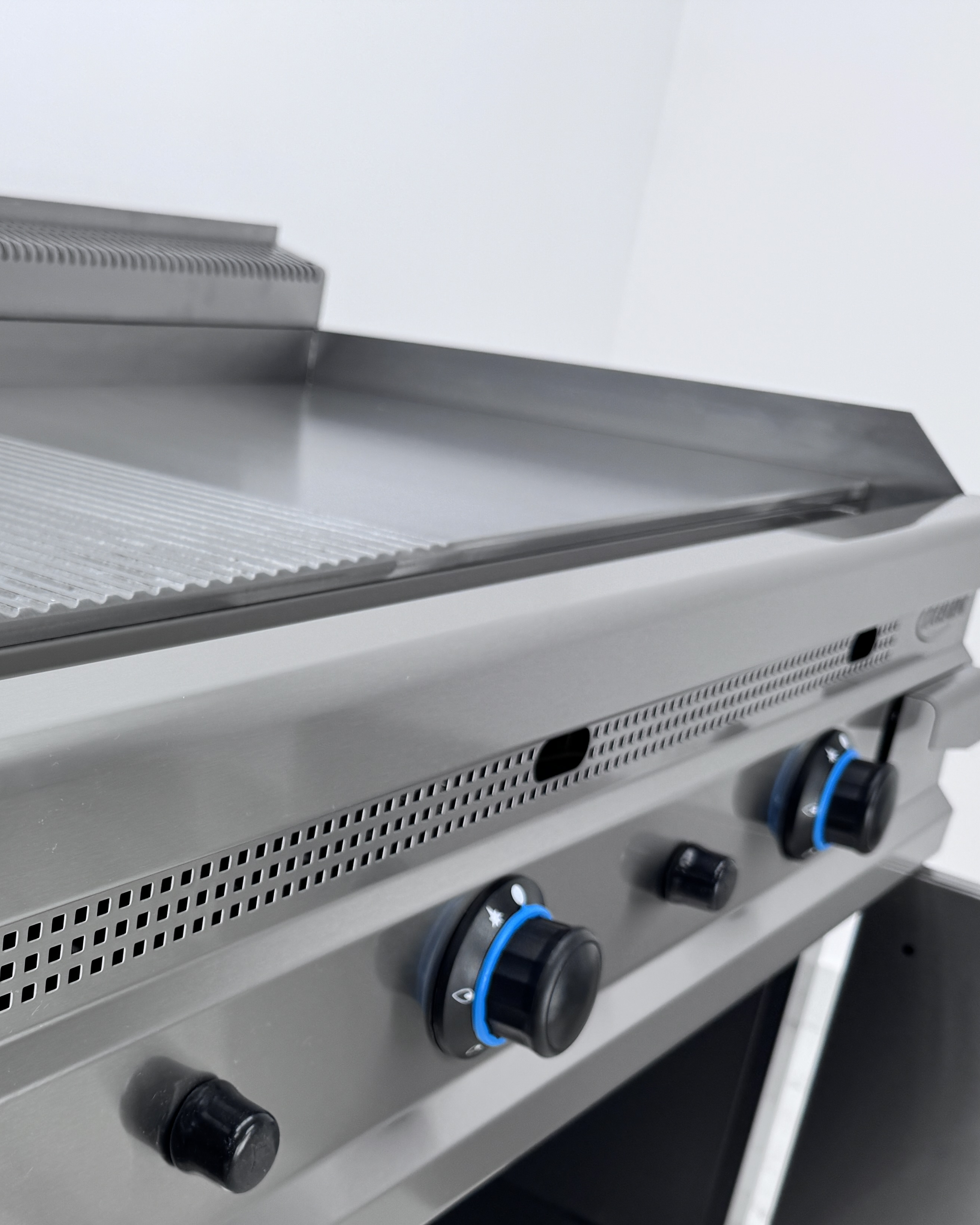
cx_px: 86
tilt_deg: -21.1
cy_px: 798
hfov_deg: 34.3
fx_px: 1487
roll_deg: -5.7
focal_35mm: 41
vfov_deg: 44.3
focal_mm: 6.76
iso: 80
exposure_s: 1/394
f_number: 1.78
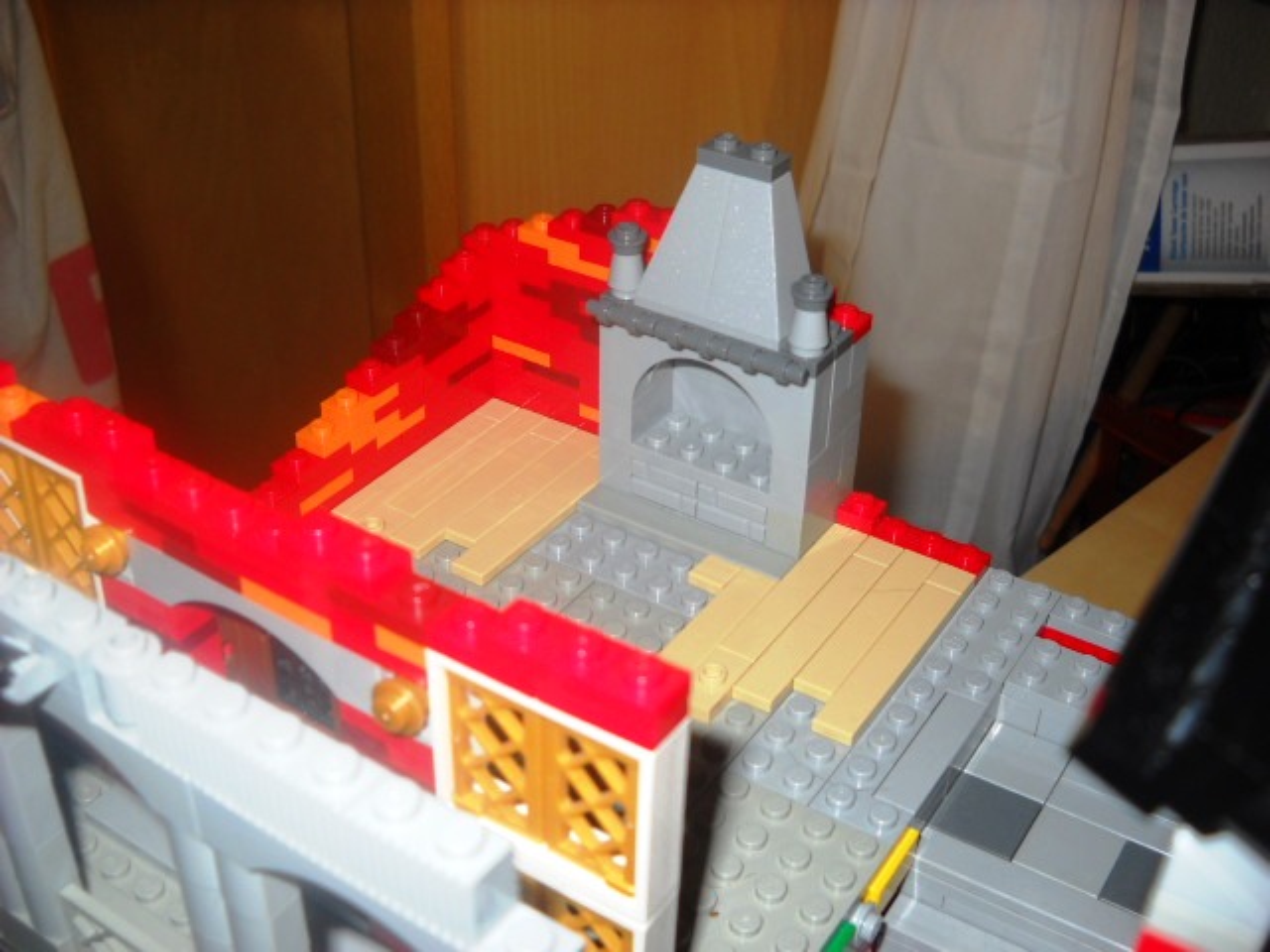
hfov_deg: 45.8
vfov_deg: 35.1
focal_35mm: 41
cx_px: 635
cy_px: 476
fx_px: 1504
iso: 64
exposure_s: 1/30
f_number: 3.1
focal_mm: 6.72
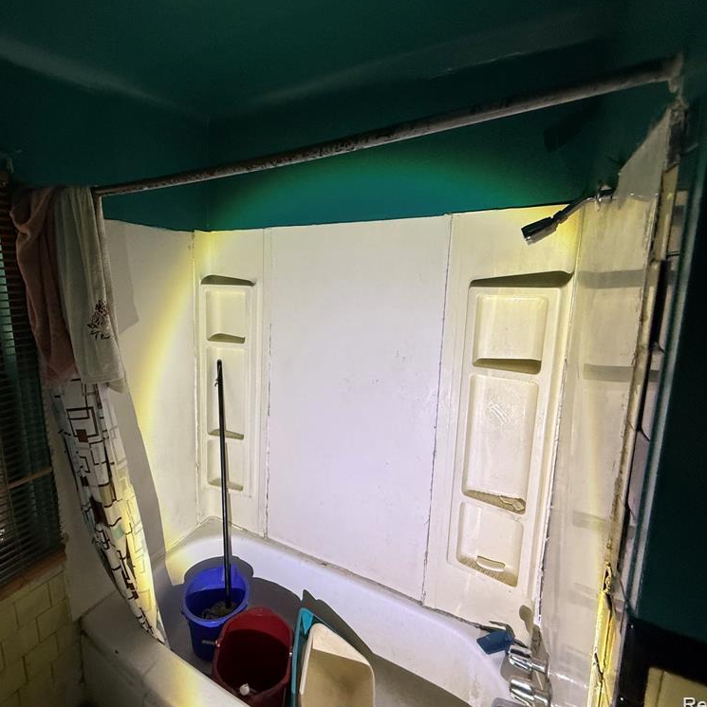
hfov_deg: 83.2
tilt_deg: -9.5
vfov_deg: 84.0
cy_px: 356
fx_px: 393
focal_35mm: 17
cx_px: 293
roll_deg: +1.9
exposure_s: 1/99
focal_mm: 2.22
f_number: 2.2
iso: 250
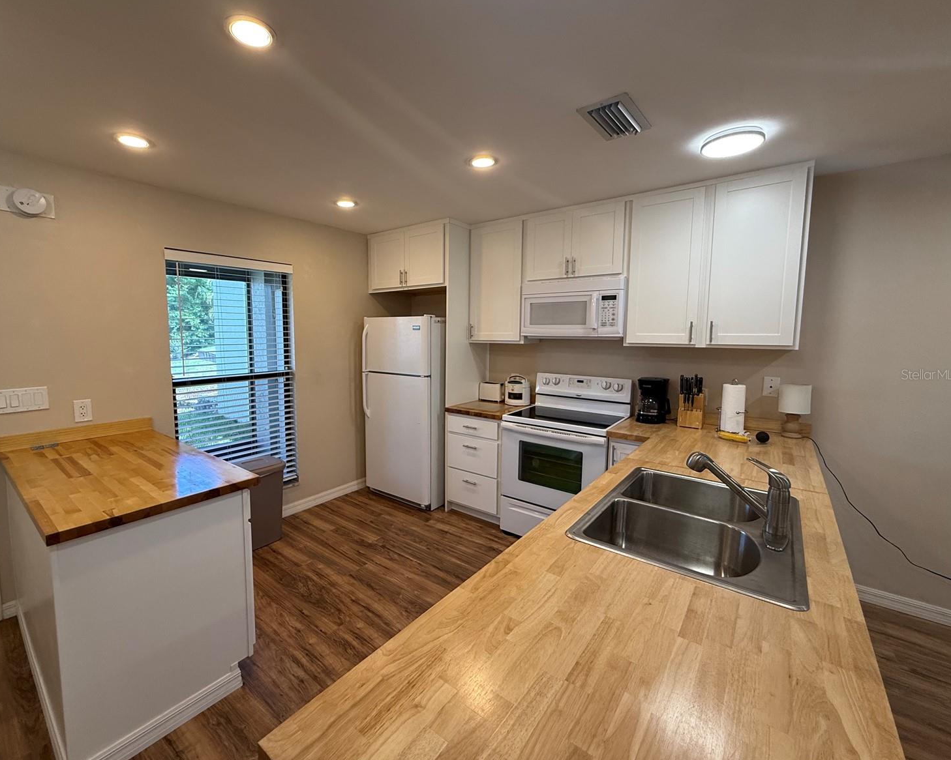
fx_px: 422
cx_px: 441
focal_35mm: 15
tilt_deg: -5.7
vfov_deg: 84.0
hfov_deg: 96.6
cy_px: 374
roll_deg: -0.1
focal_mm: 2.22
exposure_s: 1/120
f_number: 2.2
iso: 160
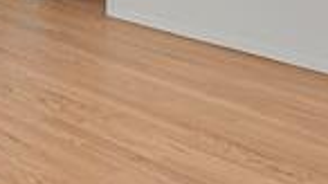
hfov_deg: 26.4
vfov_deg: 13.4
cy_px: -175
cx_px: 45
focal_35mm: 78
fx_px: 678
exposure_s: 3
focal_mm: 17
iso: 250
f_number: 8
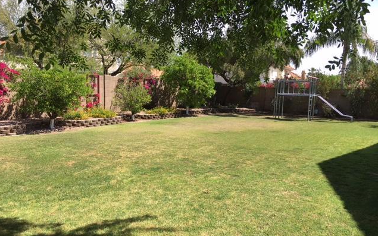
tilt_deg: -5.1
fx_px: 319
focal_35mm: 31
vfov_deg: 40.6
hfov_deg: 61.2
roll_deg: -2.2
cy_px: 125
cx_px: 189
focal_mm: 4.15
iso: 25
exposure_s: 1/874
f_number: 2.2
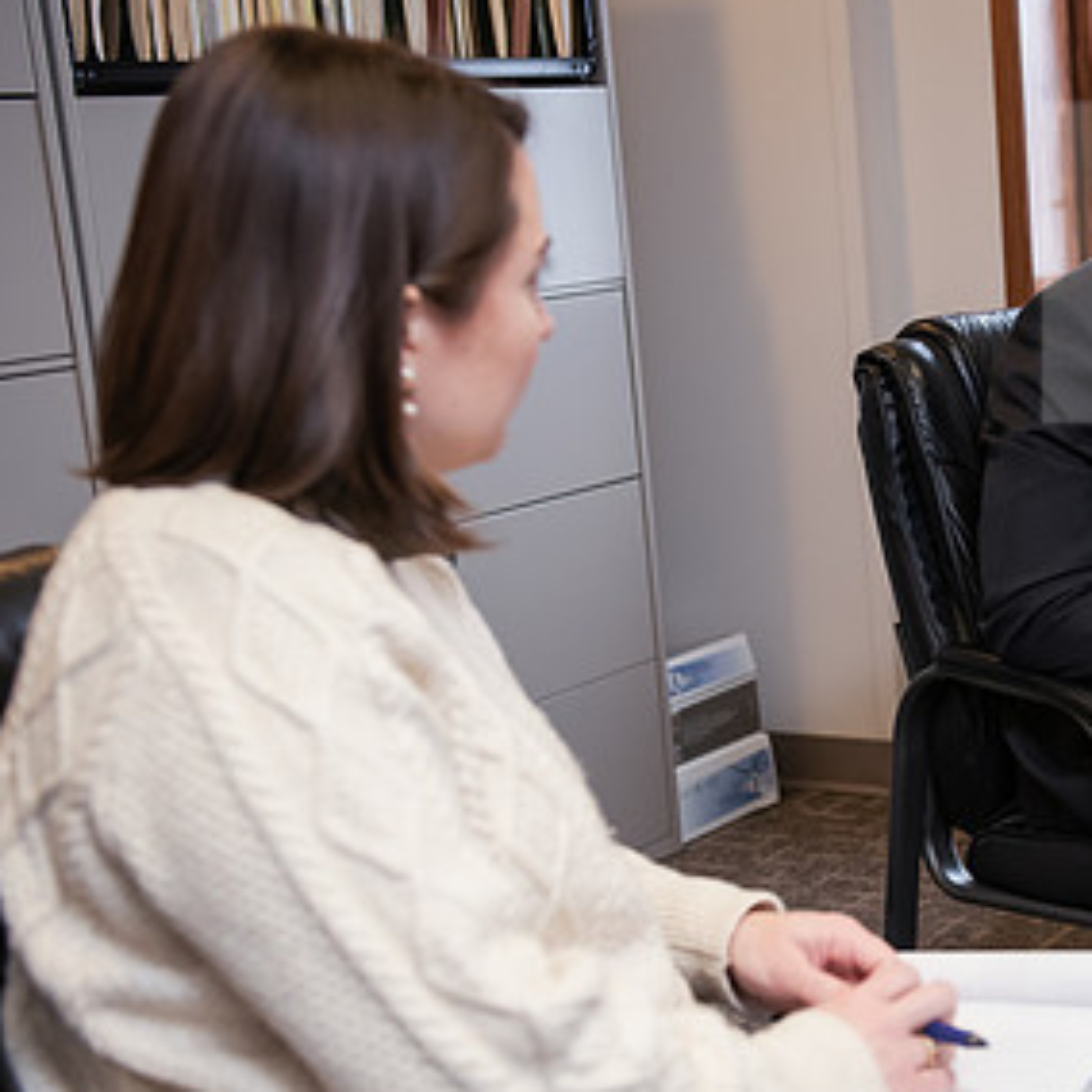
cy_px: 567
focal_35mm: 66
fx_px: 2356
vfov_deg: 26.1
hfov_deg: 25.5
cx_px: 927
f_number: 3.5
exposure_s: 1/125
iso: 1000
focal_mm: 38
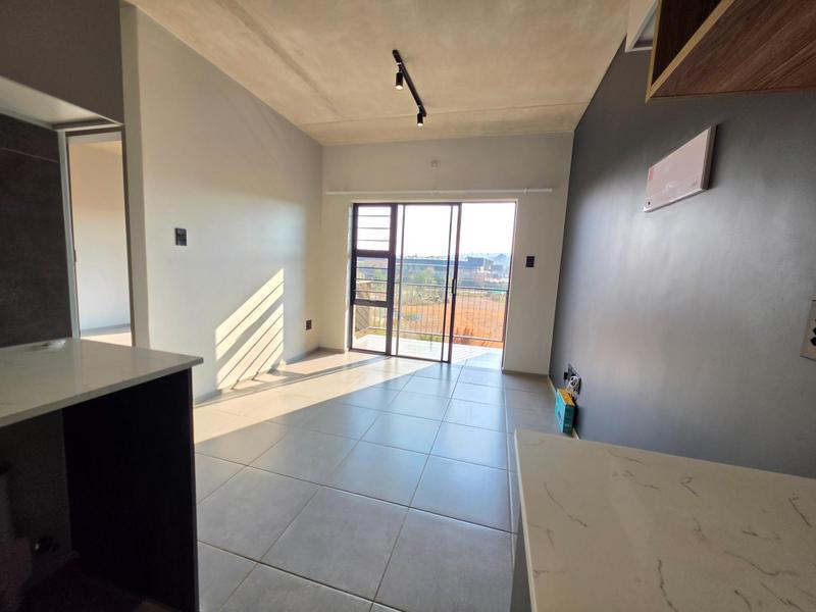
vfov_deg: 89.9
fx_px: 306
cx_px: 408
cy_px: 306
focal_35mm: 13
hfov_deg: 106.2
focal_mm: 2.2
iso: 32
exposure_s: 1/288
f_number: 1.9
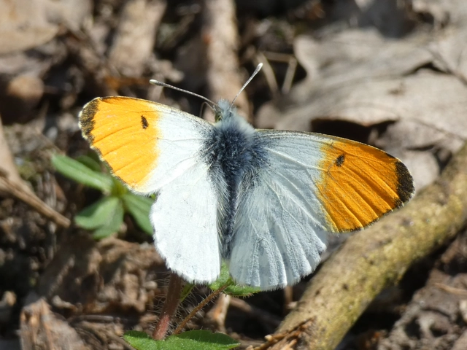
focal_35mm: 120
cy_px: 175
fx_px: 1619
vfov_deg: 12.3
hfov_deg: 16.4
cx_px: 234
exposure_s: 1/125
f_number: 5.1
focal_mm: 21.5
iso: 80
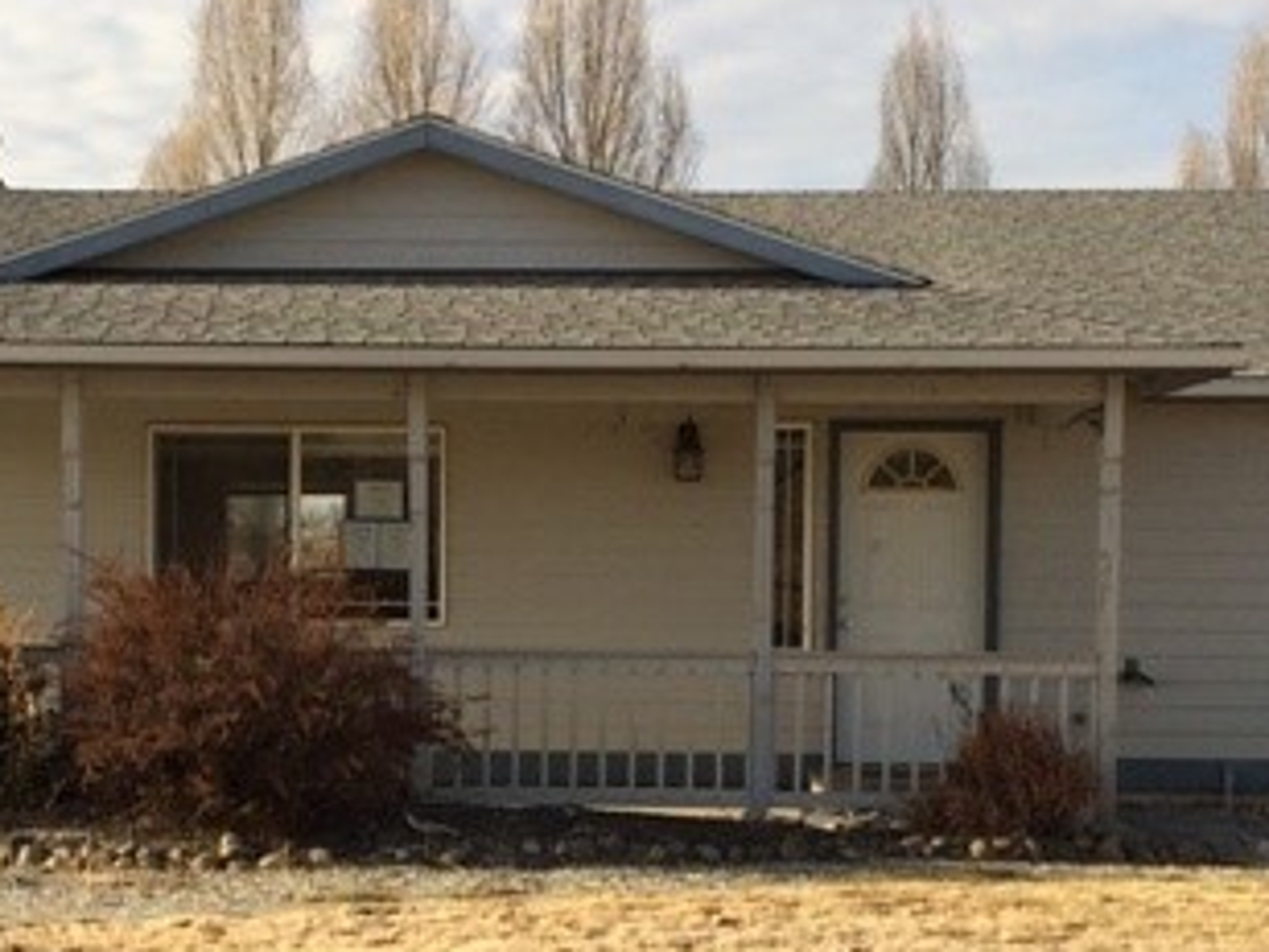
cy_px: 696
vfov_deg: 18.8
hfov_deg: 24.9
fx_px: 2859
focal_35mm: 78
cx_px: 412
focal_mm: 4.12
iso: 40
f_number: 2.2
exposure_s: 1/2160
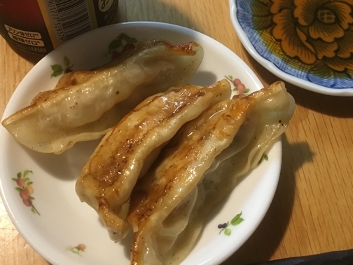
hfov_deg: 41.2
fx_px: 469
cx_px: 169
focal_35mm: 46
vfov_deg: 31.2
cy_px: 86
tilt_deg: -60.0
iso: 80
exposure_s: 1/10
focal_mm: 4.15
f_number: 2.2
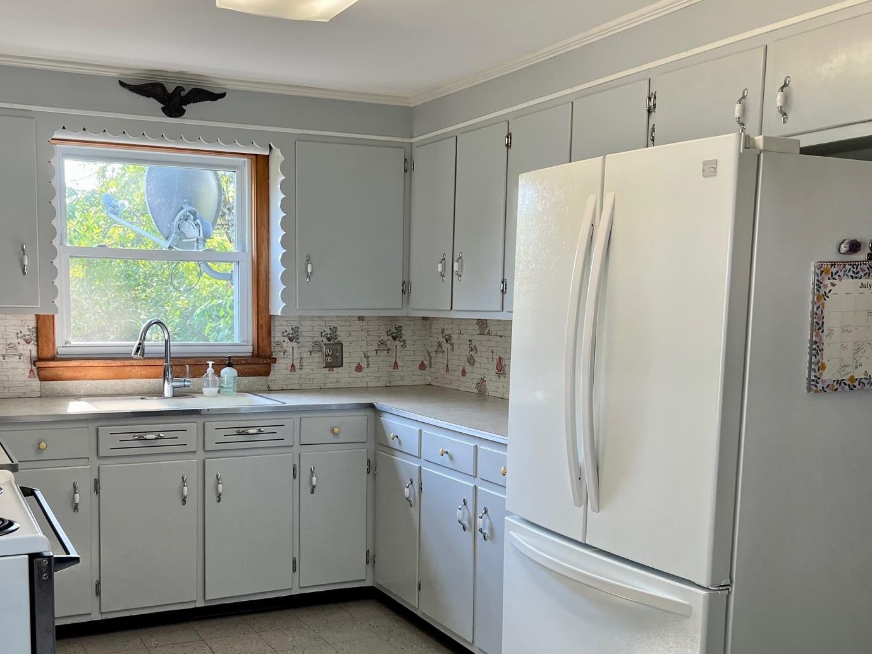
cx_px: 330
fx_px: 957
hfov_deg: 48.5
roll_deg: +0.1
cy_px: 404
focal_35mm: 38
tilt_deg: -6.8
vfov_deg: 37.5
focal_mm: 5.7
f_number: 1.5
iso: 64
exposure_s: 1/120
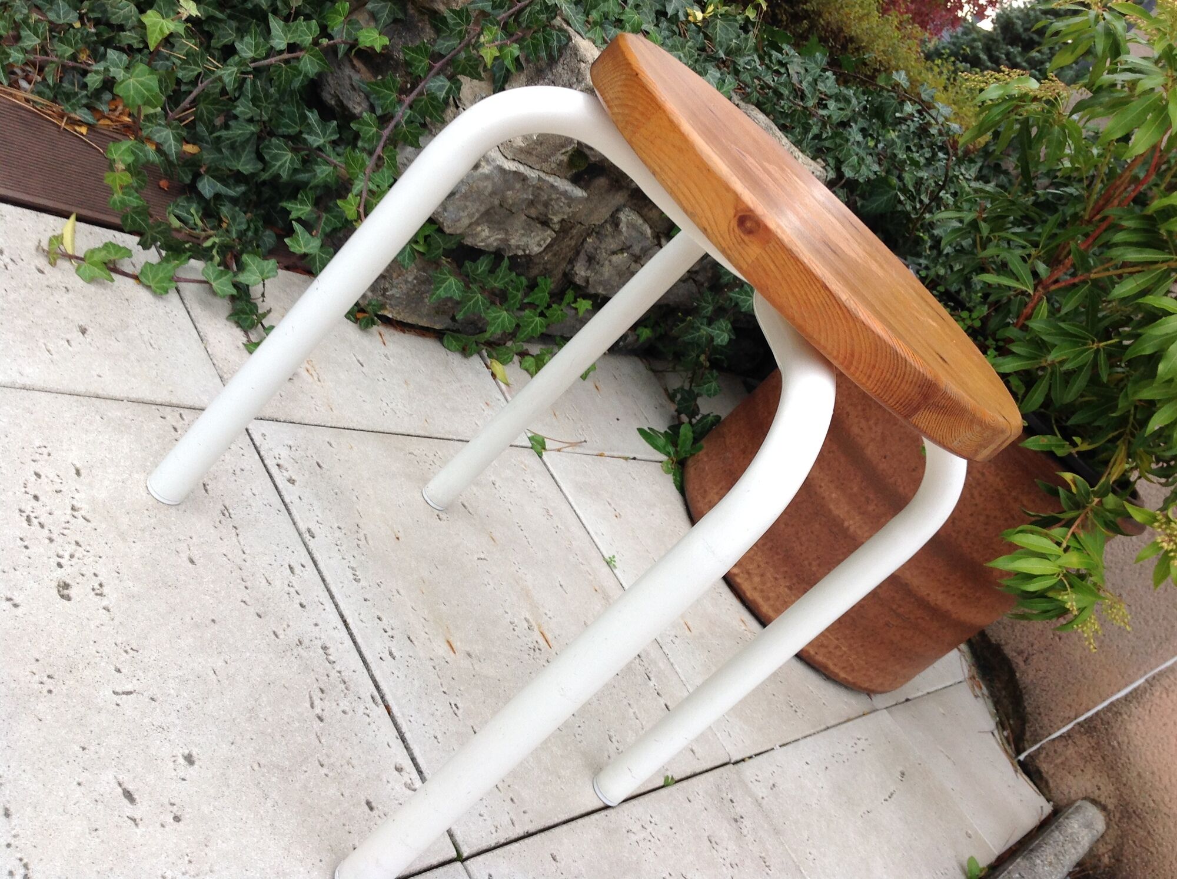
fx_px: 1188
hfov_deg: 52.7
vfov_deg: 40.6
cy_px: 440
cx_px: 588
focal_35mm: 35
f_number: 2.4
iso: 64
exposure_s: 1/60
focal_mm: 4.28
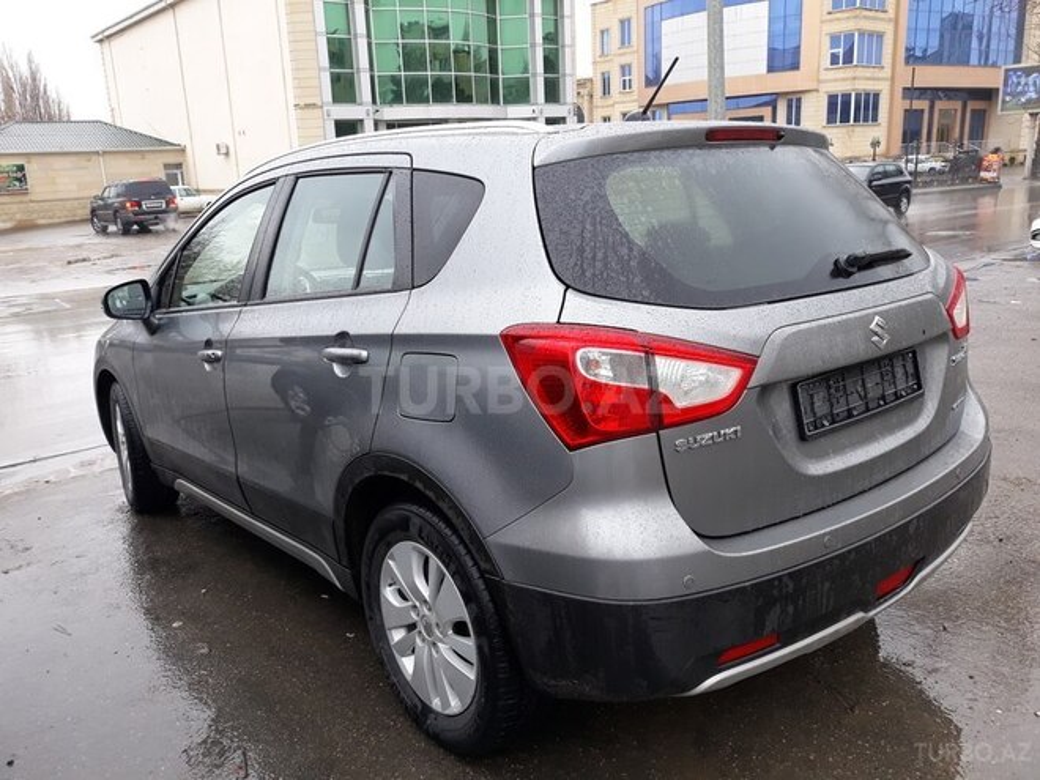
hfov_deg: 65.3
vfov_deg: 51.4
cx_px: 520
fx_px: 811
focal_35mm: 27
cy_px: 390
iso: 40
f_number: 1.7
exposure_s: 1/202
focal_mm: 3.71
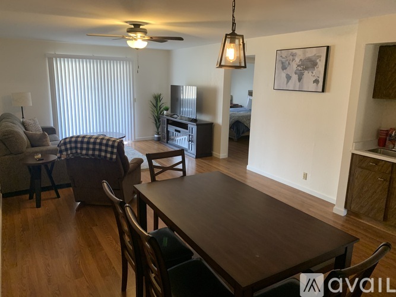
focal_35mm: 26
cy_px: 148
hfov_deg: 67.3
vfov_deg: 53.0
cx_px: 198
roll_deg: -0.9
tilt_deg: -13.2
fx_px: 297
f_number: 1.8
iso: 320
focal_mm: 4.25
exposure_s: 1/60
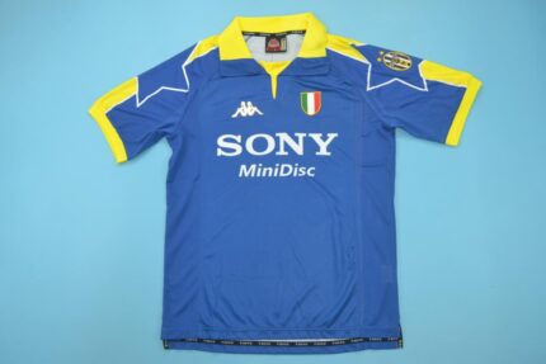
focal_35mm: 30
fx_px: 455
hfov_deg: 61.9
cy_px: 182
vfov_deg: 43.6
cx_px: 273
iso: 200
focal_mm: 20
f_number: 5.6
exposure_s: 1/60
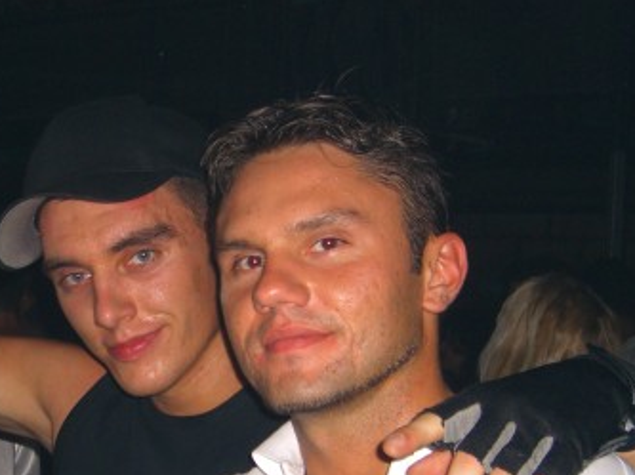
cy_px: 393
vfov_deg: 17.6
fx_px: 1521
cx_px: 147
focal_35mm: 83
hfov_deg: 23.3
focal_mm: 9.5
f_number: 3.1
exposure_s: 1/60
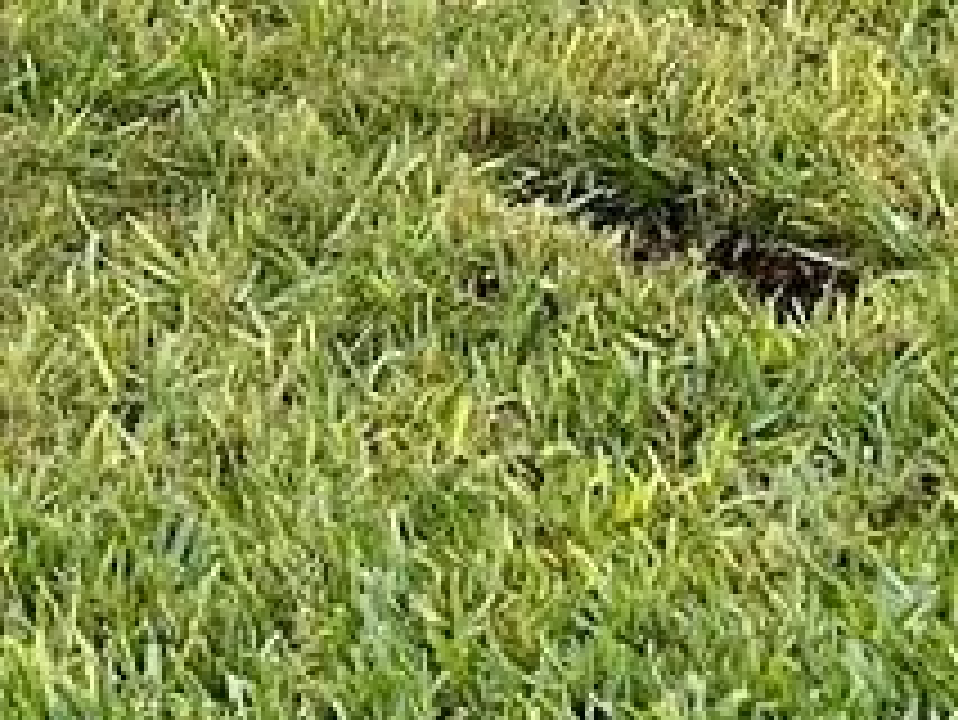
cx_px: -828
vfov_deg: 6.8
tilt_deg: +0.4
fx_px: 5400
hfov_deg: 9.6
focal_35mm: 195
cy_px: -1557
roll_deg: +1.9
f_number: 1.6
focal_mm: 5.1
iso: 50
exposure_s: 1/1106
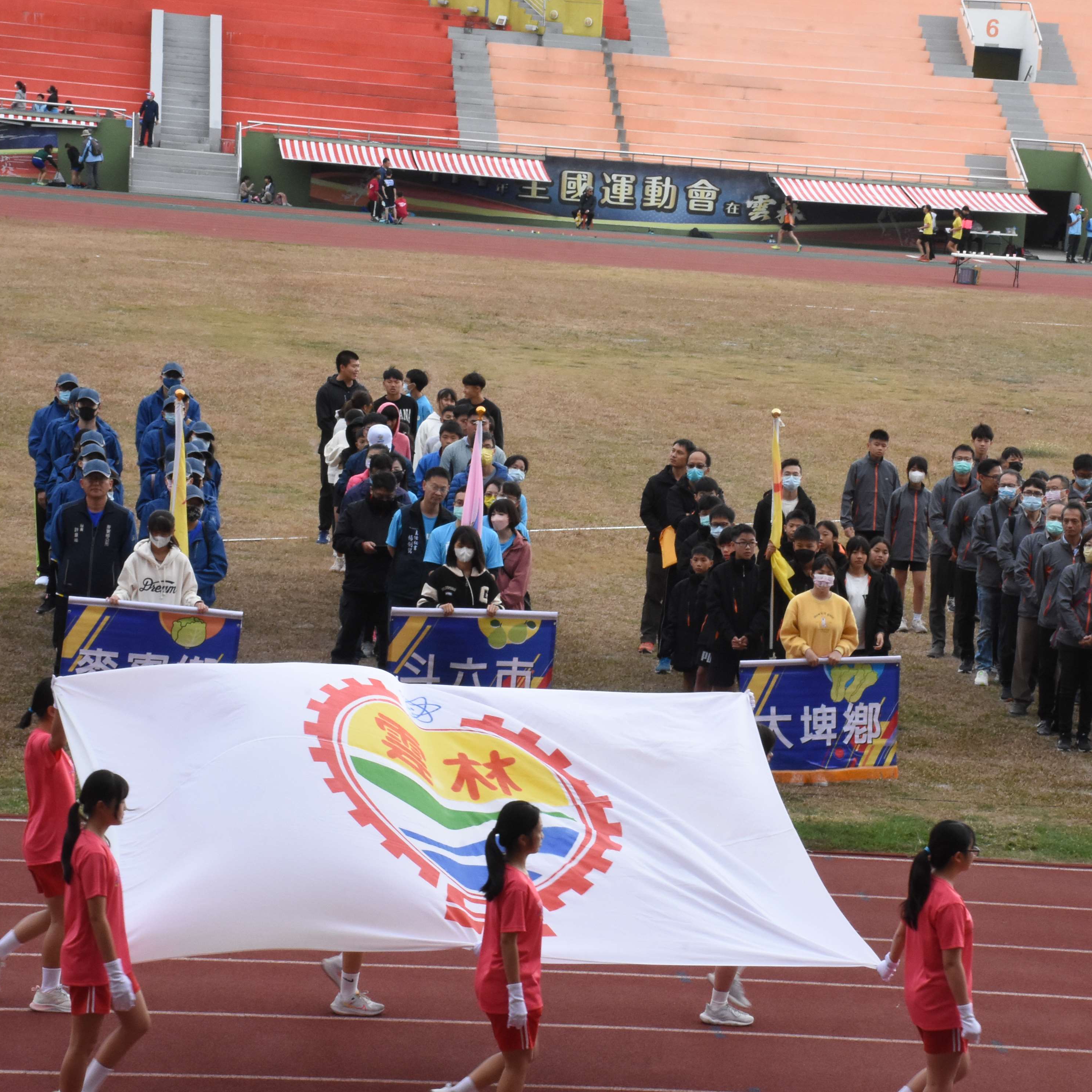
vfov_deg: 16.1
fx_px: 3855
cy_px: 550
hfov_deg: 16.1
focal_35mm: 108
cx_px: 664
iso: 1600
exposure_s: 1/100
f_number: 22
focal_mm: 56
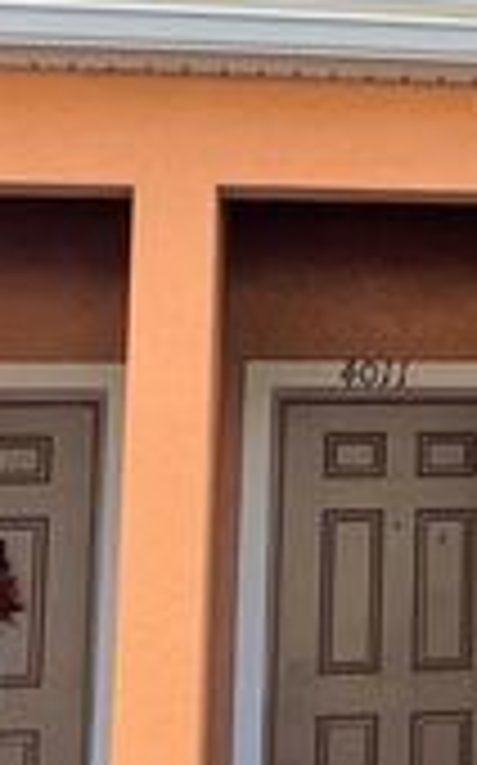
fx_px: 2250
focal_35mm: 108
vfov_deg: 19.2
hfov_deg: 11.0
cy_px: 209
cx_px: 972
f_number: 1.6
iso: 32
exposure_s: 1/1513
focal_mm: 5.1
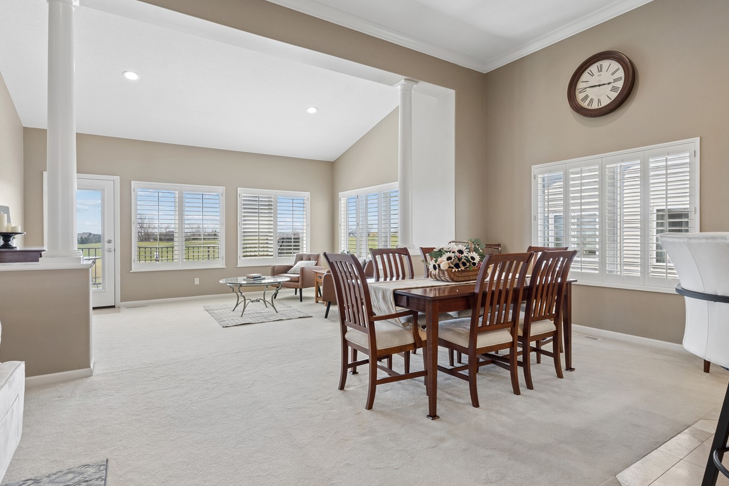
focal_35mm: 19
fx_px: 385
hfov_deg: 86.9
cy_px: 238
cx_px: 377
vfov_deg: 64.6
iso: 400
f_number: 9
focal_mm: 16
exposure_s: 1/25
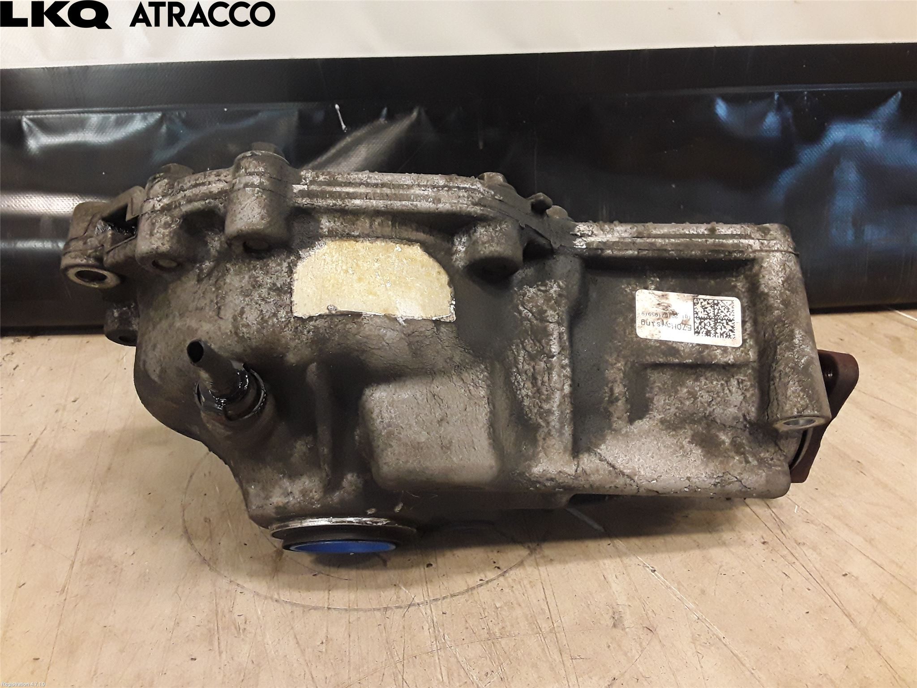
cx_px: 458
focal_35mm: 28
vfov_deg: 49.7
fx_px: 742
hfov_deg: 63.4
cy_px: 344
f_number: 1.9
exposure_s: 1/50
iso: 200
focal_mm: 2.91
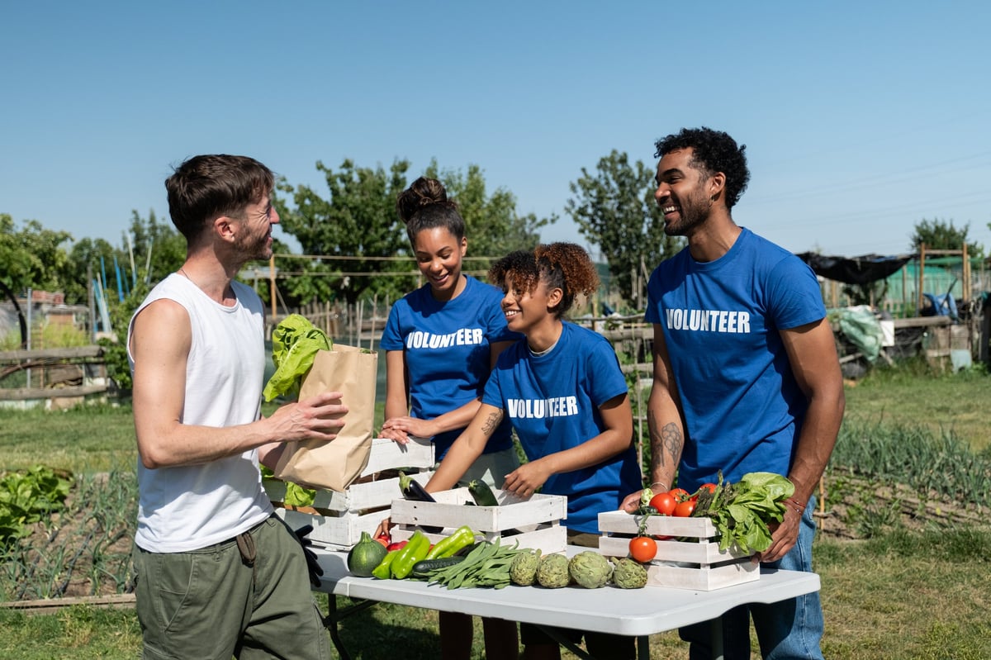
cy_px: 330
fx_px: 1128
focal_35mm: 41
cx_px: 496
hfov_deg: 47.4
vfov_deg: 32.6
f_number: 2.8
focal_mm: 27.4
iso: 400
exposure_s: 1/400
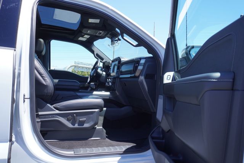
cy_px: 82
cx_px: 122
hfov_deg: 67.3
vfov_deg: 48.0
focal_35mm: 27
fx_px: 183
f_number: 5.6
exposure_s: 1/125
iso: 100
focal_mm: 18
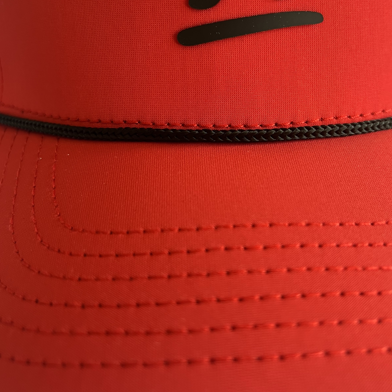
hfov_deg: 42.7
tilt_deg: -40.5
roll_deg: -0.7
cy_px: 128
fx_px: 500
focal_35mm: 39
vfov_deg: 42.2
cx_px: 229
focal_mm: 5.7
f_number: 1.5
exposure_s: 1/60
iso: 100
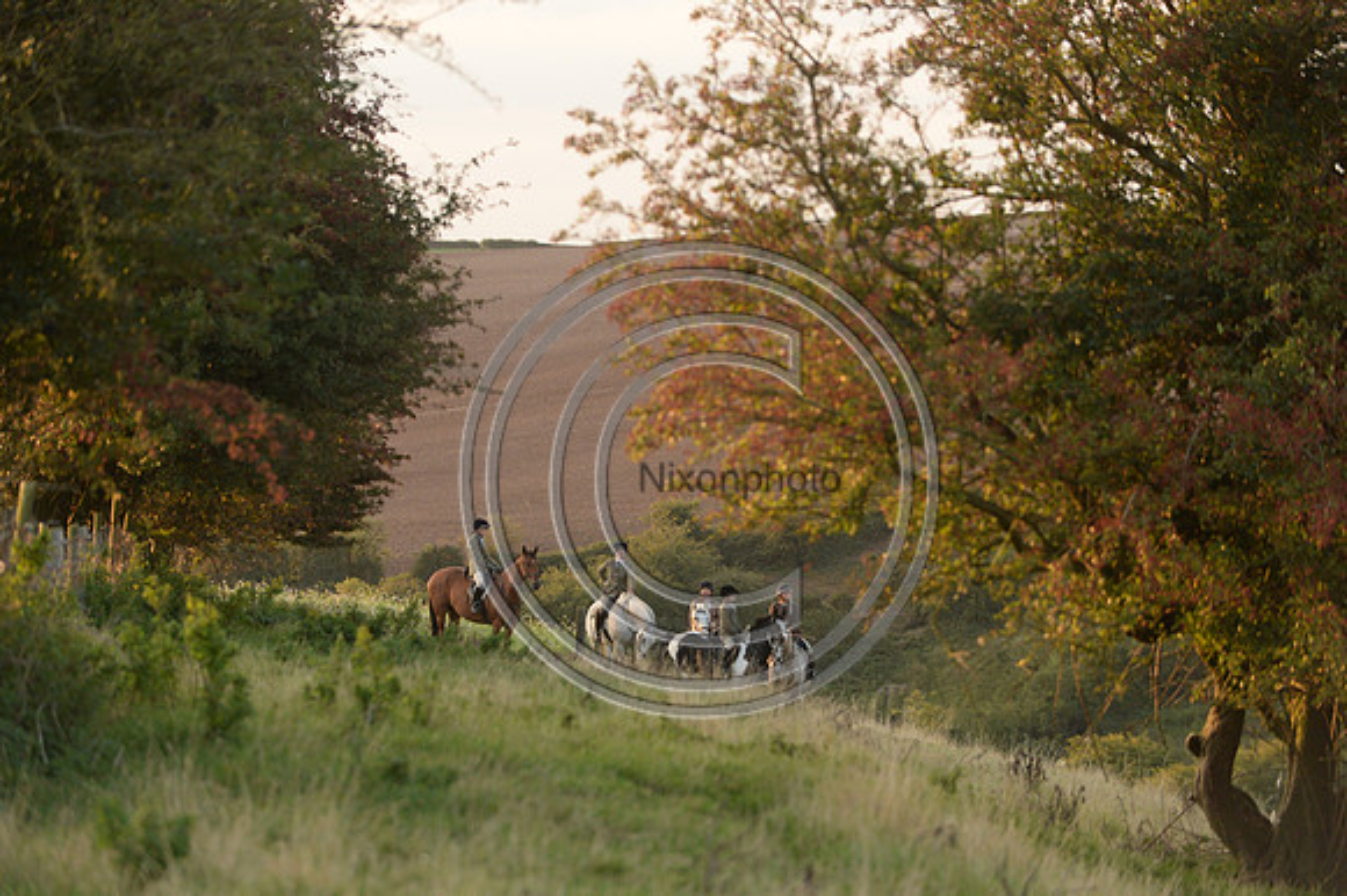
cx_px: 674
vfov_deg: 6.9
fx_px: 7479
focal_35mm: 200
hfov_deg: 10.3
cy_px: 448
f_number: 4.5
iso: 2500
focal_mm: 200
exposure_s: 1/1000
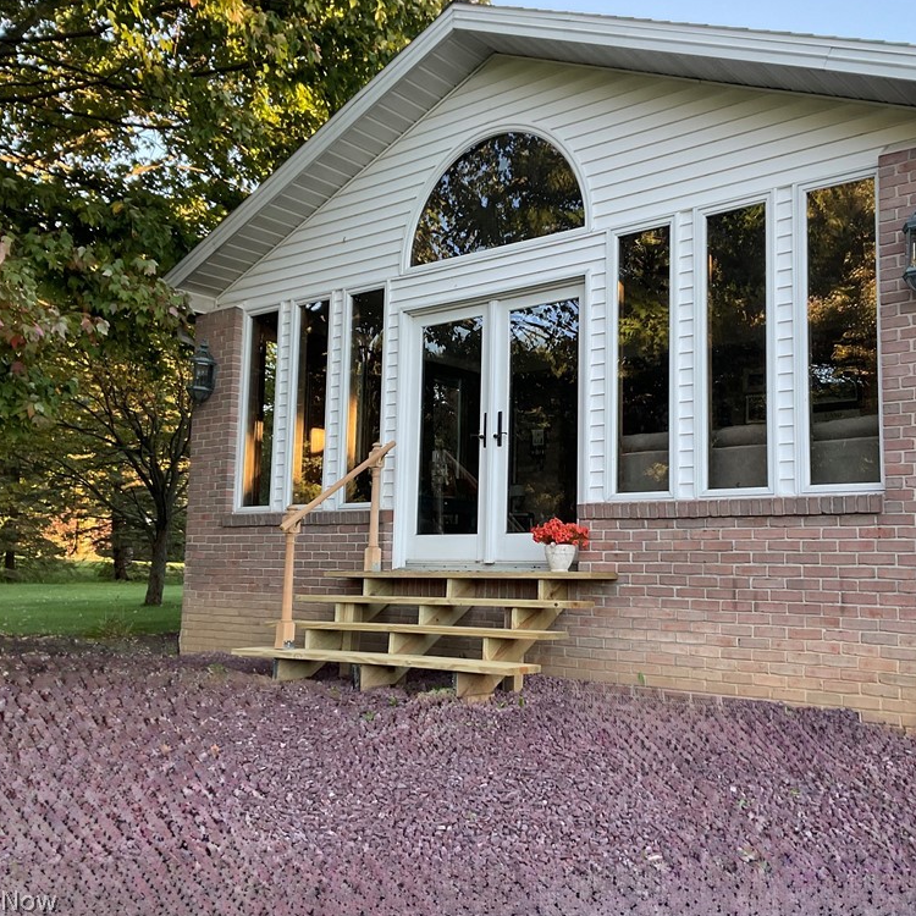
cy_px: 452
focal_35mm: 35
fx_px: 1048
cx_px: 556
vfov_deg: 47.2
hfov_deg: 46.9
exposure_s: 1/120
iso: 32
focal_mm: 3
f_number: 1.8
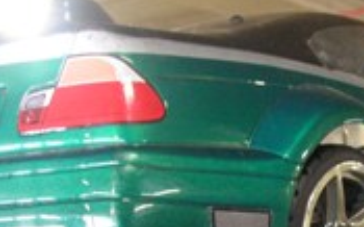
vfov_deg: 13.5
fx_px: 942
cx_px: 293
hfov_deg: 21.6
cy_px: 239
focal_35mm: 95
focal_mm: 5.8
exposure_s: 1/1.6
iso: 200
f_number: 2.8
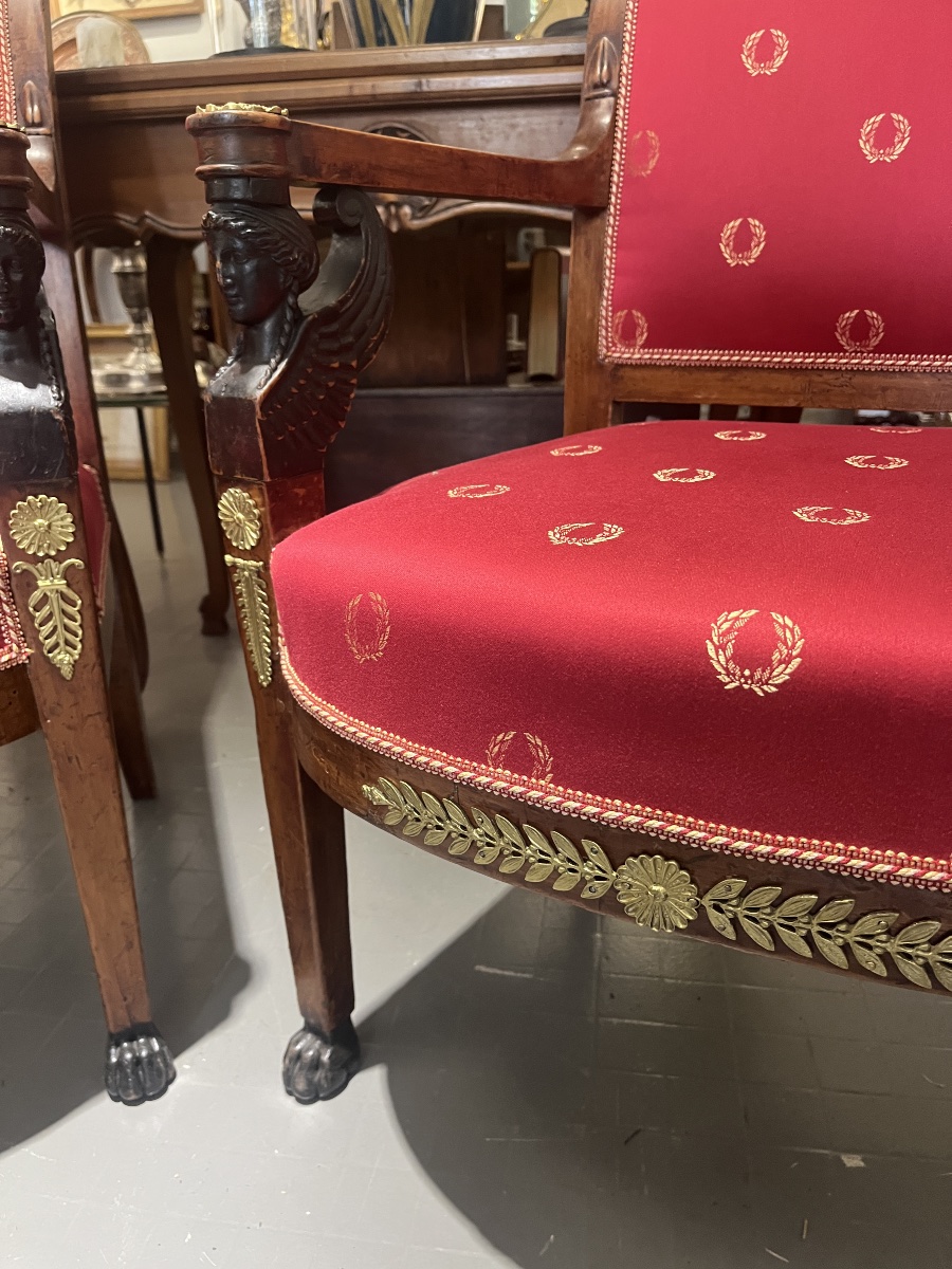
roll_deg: +2.3
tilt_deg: -21.1
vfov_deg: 67.3
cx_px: 476
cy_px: 634
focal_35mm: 26
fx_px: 953
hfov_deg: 53.1
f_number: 1.6
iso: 400
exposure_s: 1/50
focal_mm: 5.1
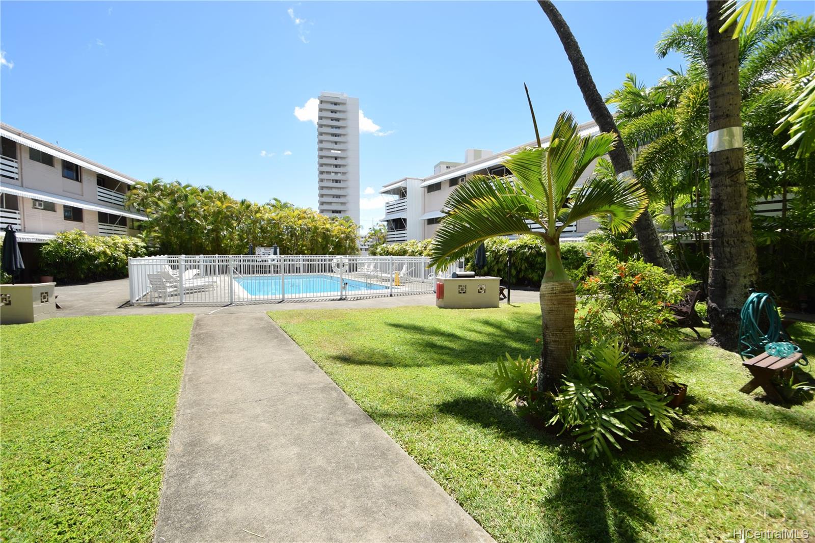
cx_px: 408
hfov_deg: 100.4
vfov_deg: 77.3
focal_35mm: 15
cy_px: 272
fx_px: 339
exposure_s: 1/200
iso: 100
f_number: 8
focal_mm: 10
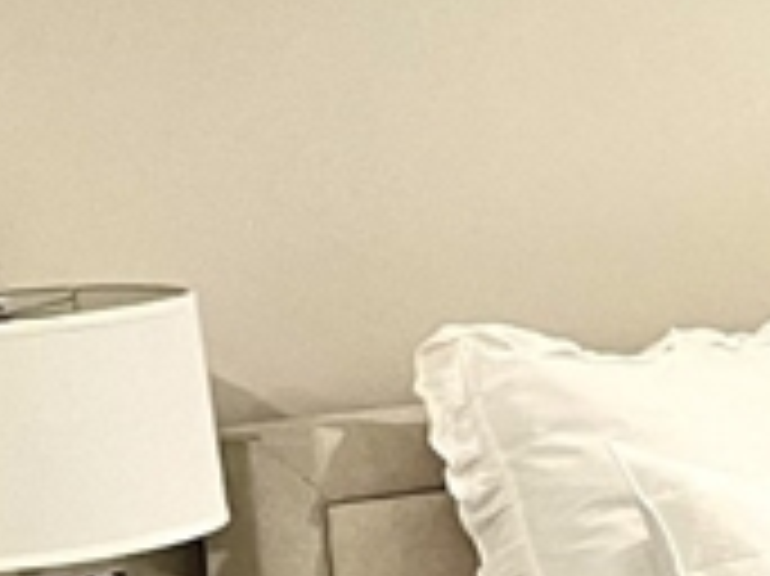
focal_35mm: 156
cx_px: 1810
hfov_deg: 10.9
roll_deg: +0.6
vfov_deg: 9.4
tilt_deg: -11.7
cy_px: 630
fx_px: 3468
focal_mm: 5.1
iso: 125
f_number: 1.6
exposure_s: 1/60
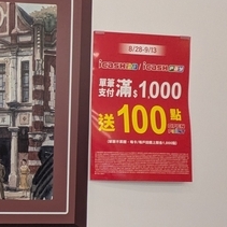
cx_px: -97
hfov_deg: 27.4
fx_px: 349
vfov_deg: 35.5
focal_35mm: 47
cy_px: 160
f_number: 2.2
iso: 87
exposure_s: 1/120
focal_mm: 1.85
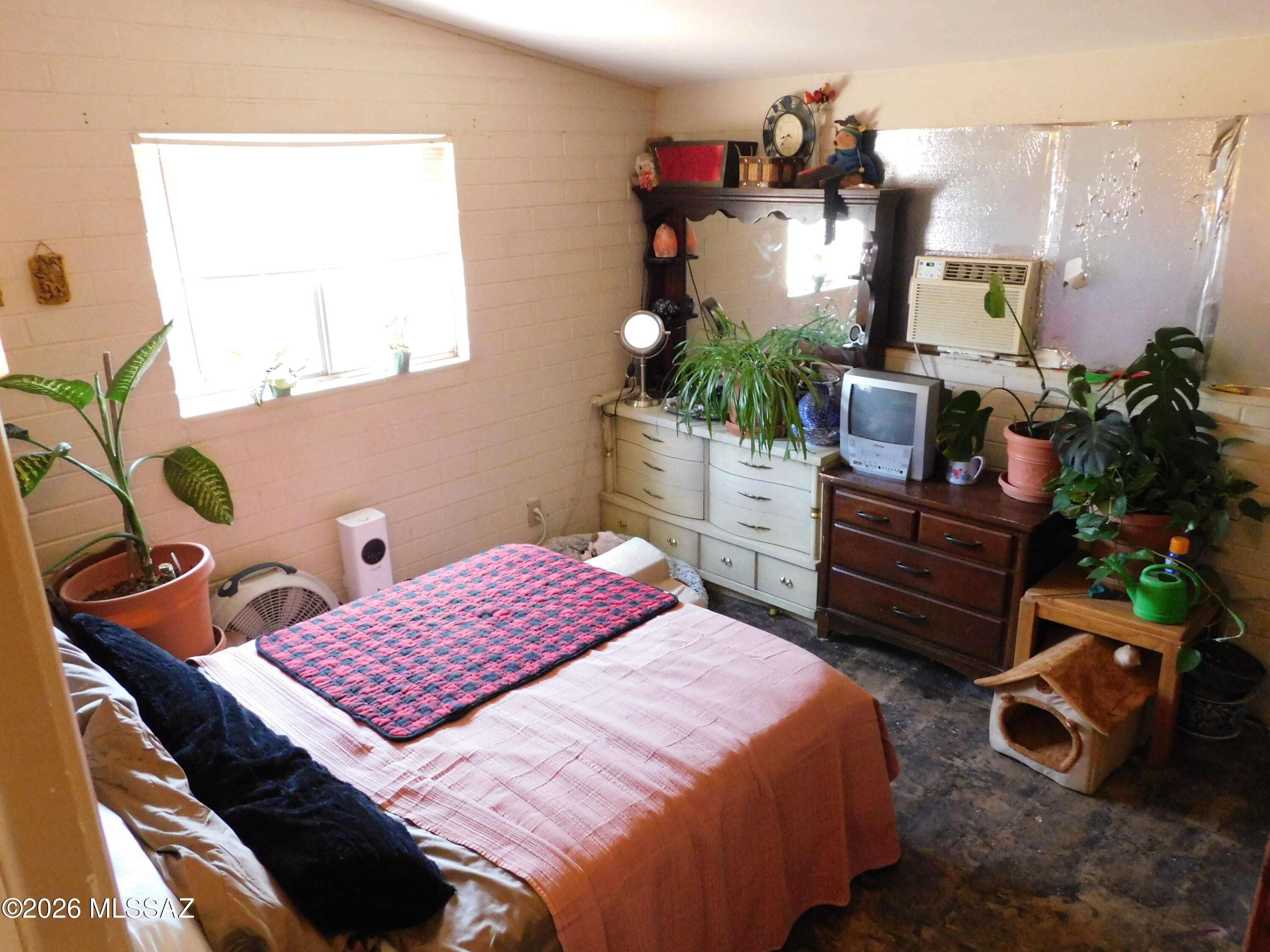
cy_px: 476
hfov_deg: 69.4
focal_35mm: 25
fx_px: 917
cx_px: 635
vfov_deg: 54.9
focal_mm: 4.5
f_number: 3.1
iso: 800
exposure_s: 1/40
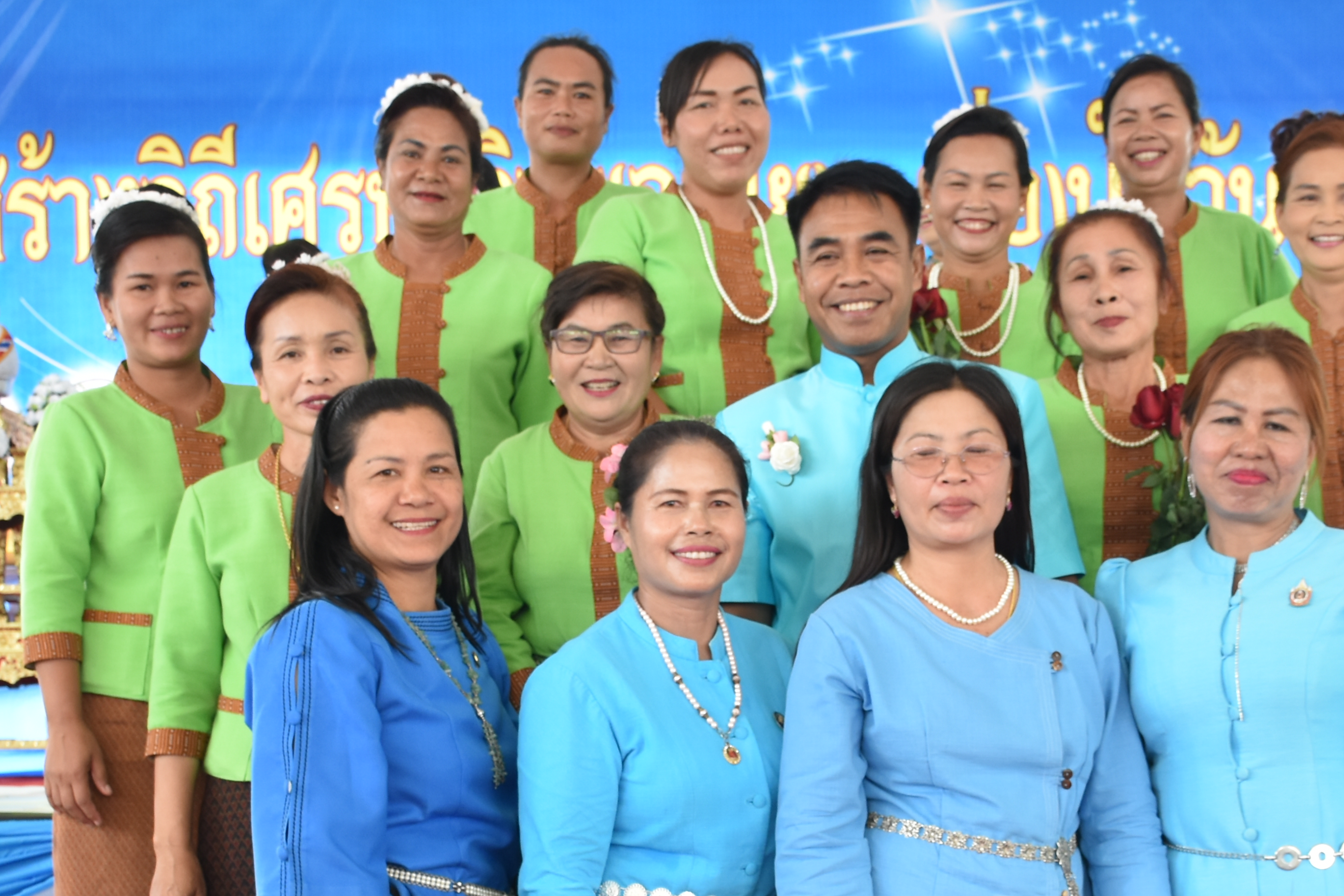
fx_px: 2650
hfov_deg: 28.4
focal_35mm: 71
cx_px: 800
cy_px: 807
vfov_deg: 18.9
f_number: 4.5
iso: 400
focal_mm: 22
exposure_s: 1/80
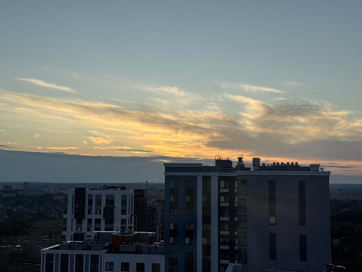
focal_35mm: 48
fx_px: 502
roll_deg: -0.1
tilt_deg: +5.0
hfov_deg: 39.7
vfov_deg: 30.3
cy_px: 136
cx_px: 181
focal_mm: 6.76
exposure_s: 1/1456
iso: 64
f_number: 1.78
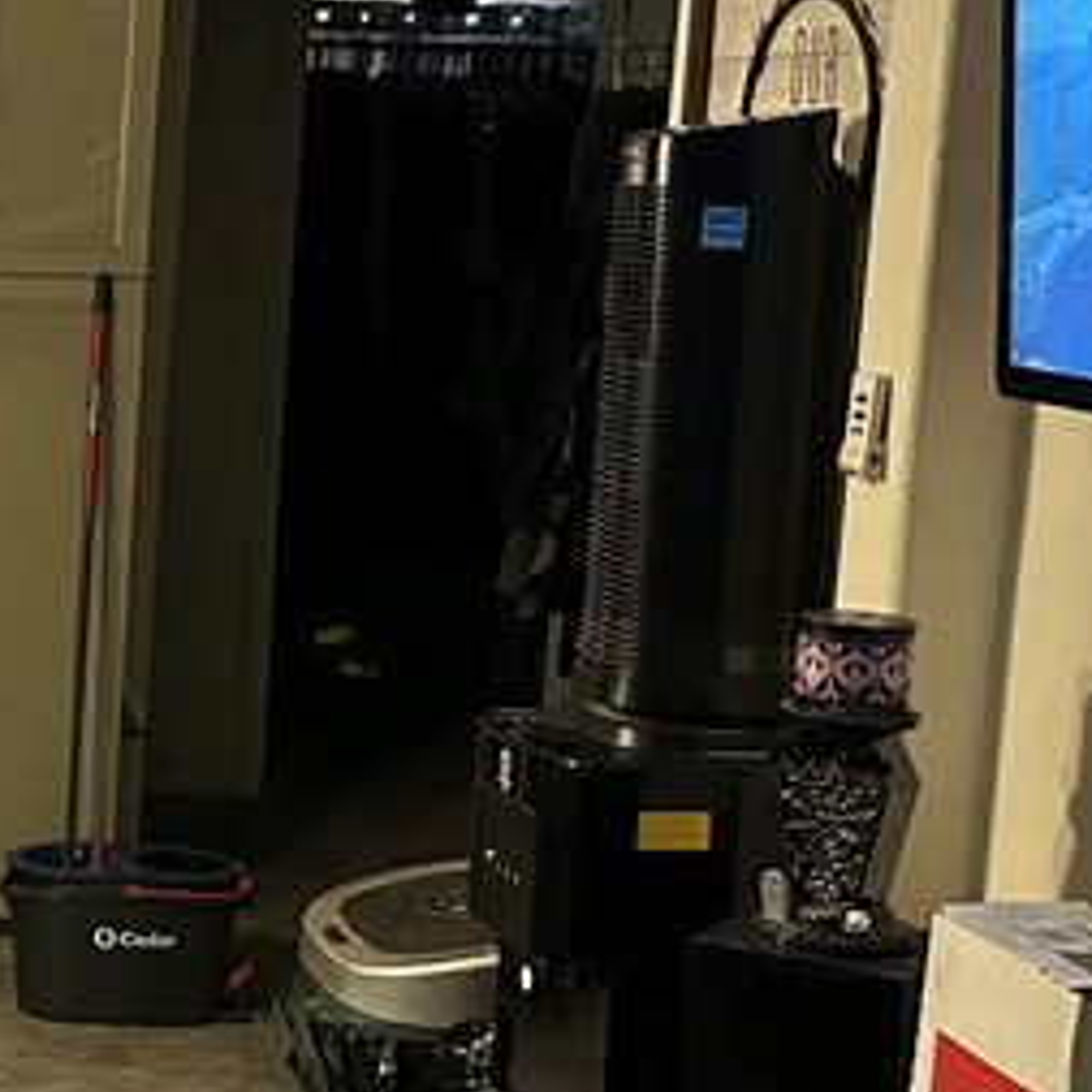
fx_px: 3069
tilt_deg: -7.0
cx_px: -363
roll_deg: -1.8
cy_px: 540
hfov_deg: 18.6
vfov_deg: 20.2
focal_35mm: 86
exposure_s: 1/40
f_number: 1.78
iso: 640
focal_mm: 6.86
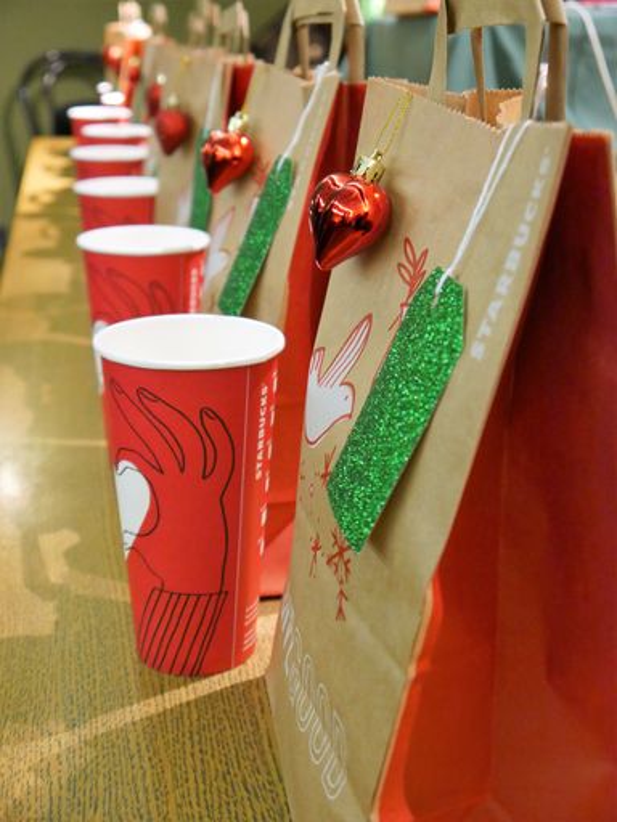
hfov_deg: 29.1
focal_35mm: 50
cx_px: 308
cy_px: 411
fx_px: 1188
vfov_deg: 38.2
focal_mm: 25
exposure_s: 1/25
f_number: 4.6
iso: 3200
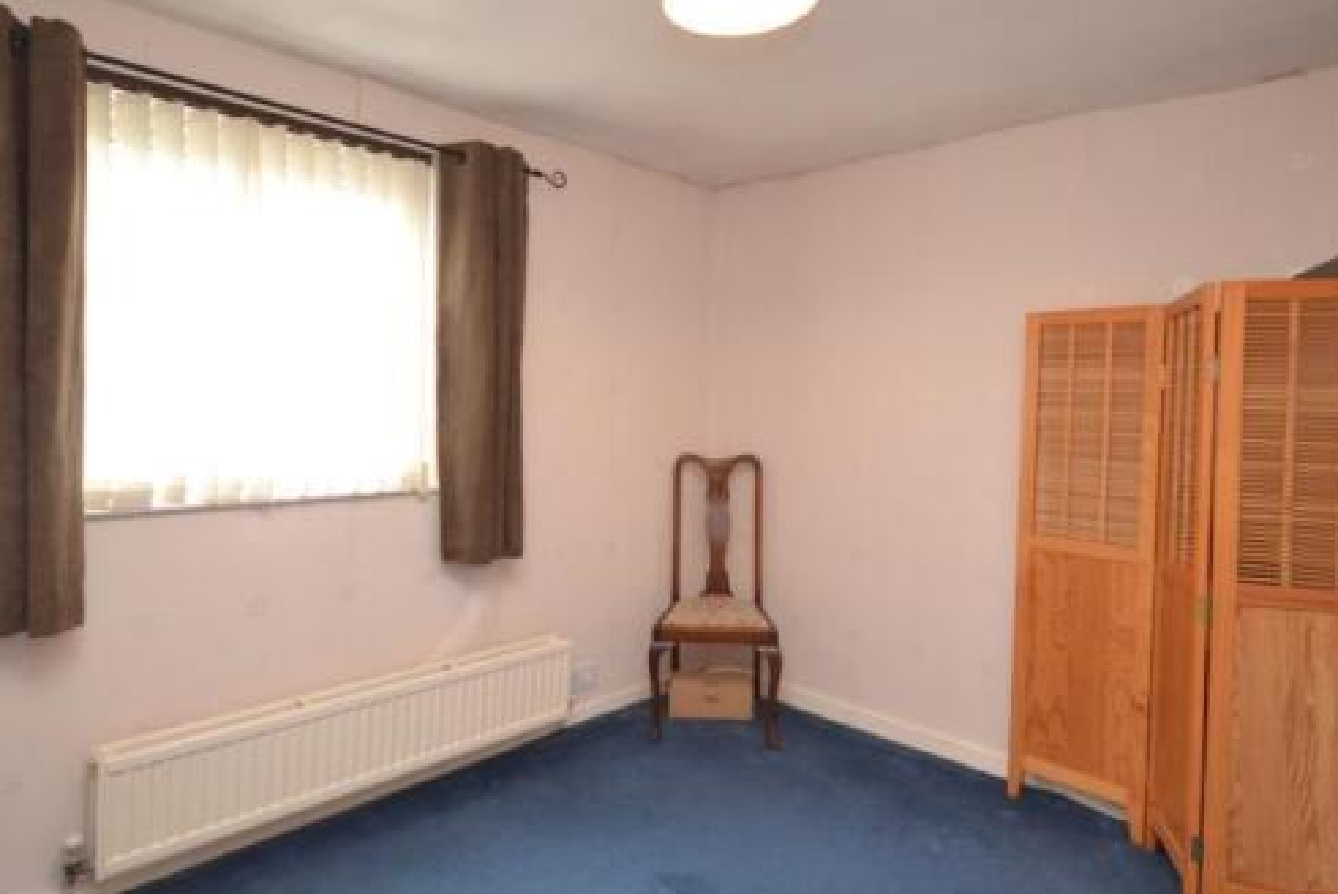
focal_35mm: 20
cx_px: 674
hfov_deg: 83.9
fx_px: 744
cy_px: 418
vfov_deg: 61.9
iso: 900
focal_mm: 10
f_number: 4
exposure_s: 1/60
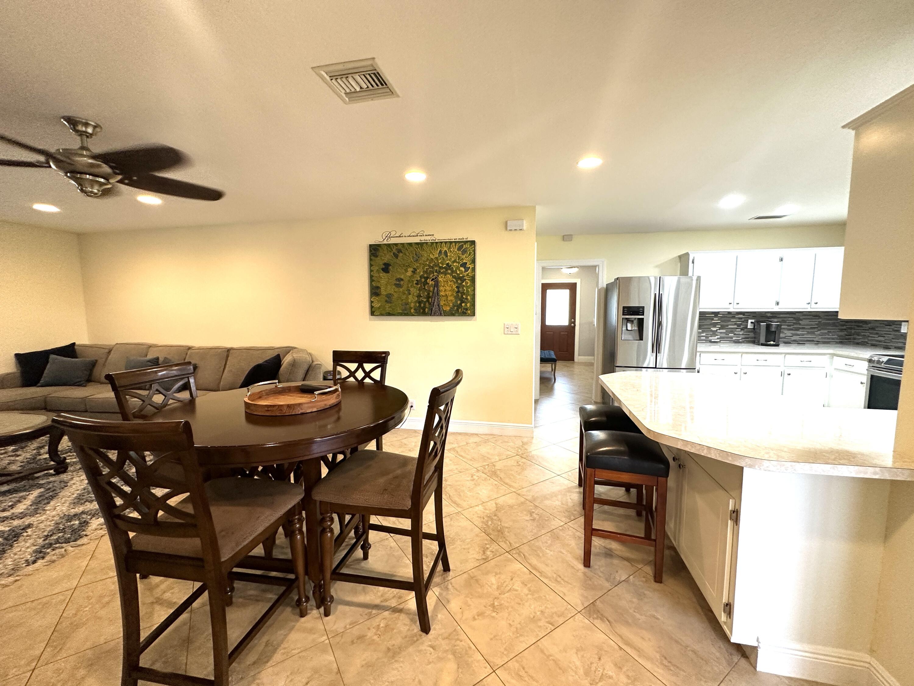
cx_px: 457
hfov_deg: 102.1
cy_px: 343
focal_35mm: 14
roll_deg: -1.4
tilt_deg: -4.8
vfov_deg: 85.7
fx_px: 370
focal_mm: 2.22
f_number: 2.2
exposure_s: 1/60
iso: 160
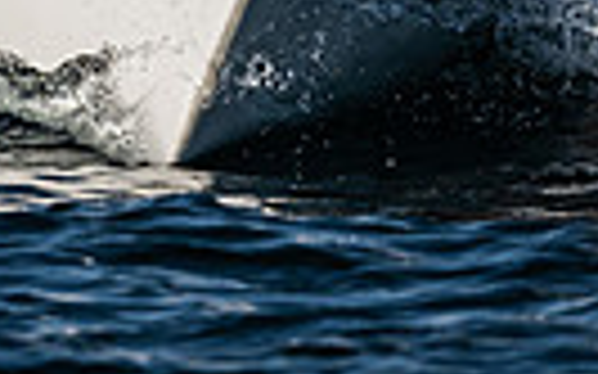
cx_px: 429
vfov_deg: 0.8
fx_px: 26782
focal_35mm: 1644
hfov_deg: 1.3
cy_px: -620
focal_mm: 270
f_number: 5
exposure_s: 1/5000
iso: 400
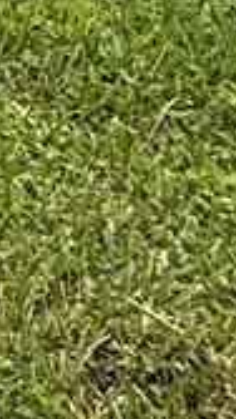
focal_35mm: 146
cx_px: -1115
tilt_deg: -8.2
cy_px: -507
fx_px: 1623
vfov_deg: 12.4
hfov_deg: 5.3
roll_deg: +2.2
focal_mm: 2.22
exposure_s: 1/2237
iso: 50
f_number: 2.2
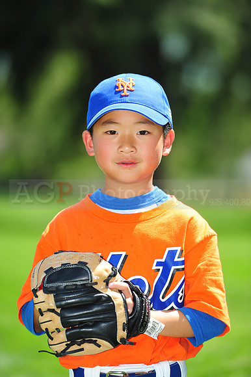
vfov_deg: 10.3
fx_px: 2094
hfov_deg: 6.9
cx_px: 126
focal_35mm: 200
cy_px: 188
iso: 200
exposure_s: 1/640
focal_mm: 200
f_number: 4.5
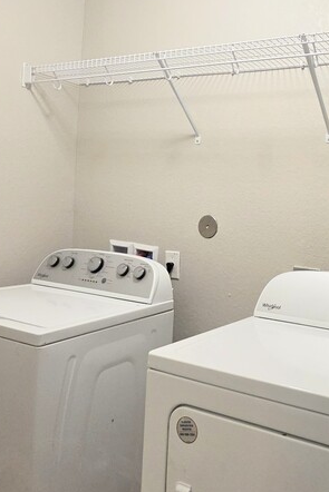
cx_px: 257
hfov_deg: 38.7
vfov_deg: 57.0
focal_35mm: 33
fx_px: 452
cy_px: 215
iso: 200
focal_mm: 2.2
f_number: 1.9
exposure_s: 1/60
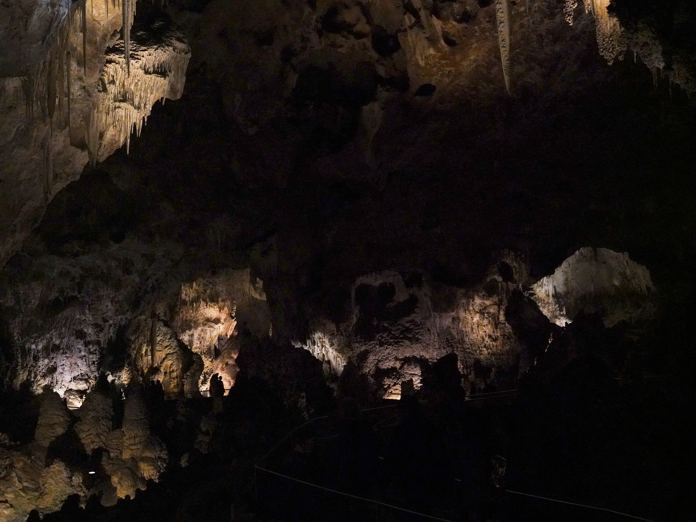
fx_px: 925
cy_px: 263
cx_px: 328
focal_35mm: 46
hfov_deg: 41.2
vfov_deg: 31.5
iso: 12800
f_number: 5.6
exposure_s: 1/80
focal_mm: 42
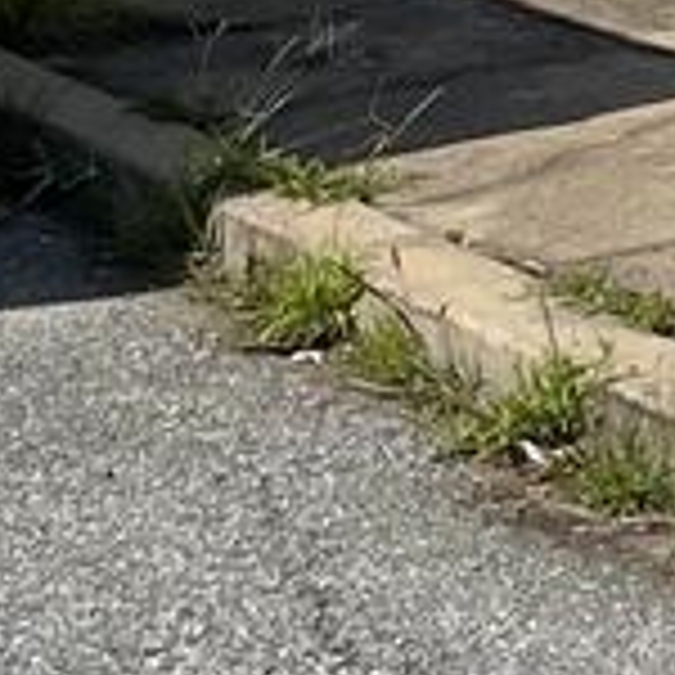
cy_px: -1040
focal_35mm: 235
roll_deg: +1.4
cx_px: 2344
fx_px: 5184
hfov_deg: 6.5
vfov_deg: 7.0
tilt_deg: +2.6
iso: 32
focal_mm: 4.2
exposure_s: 1/6135
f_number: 1.6
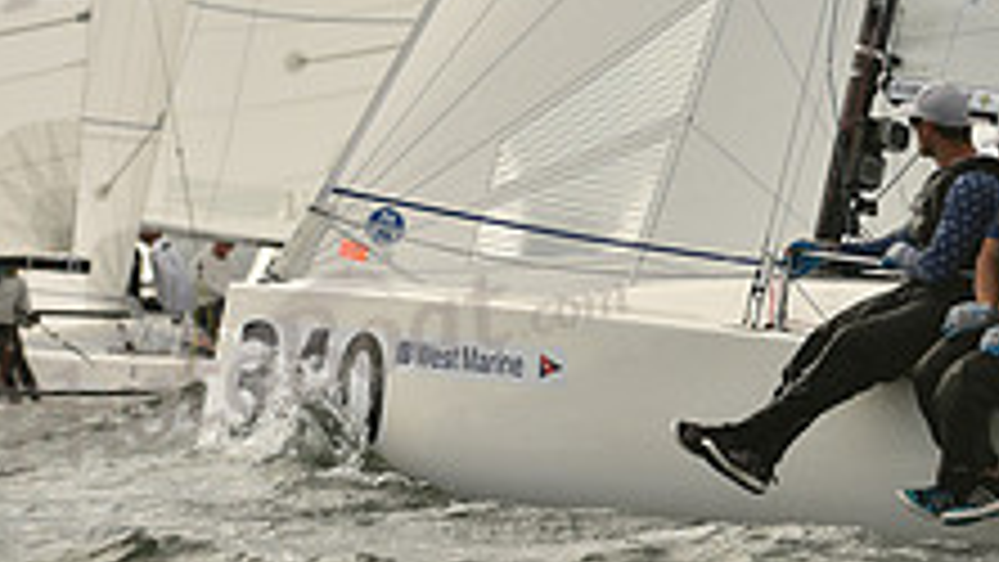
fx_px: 14520
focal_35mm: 548
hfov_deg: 3.9
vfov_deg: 2.2
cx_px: 864
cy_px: 65
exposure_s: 1/1600
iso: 320
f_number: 6.3
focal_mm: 200
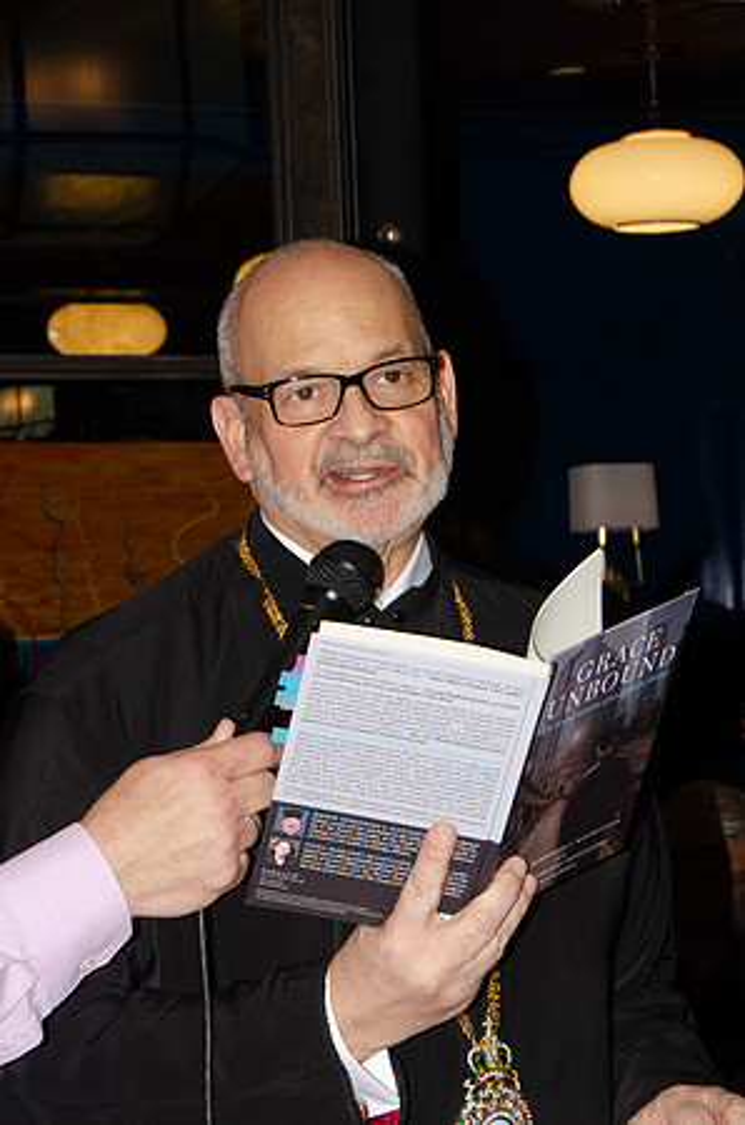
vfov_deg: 18.2
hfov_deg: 12.1
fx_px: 3508
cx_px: 372
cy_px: 562
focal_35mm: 112
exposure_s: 1/125
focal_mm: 75
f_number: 14
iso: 2500
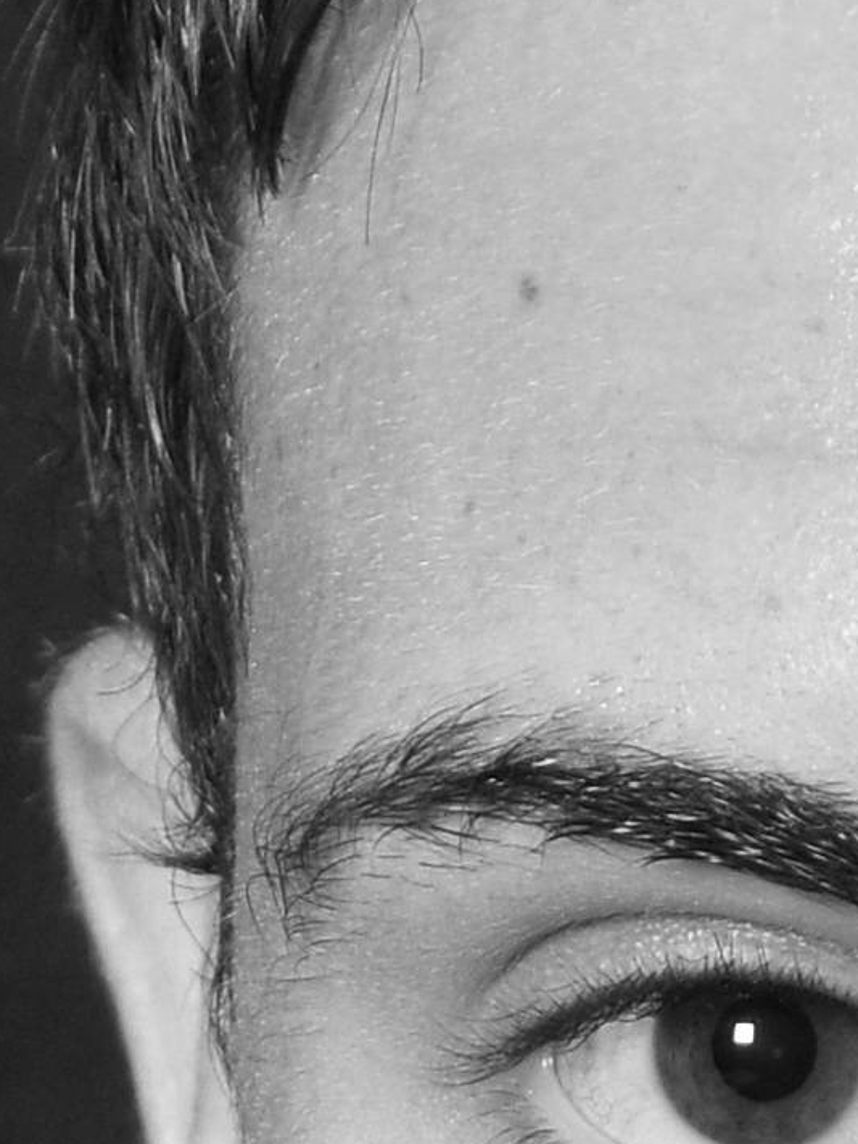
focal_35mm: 1303
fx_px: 43075
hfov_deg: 1.1
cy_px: 1910
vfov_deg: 1.5
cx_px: 1423
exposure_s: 1/125
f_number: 9
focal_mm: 150
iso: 250
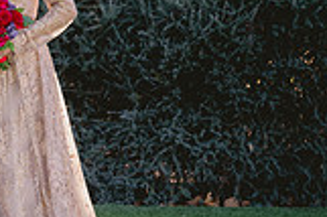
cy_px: 161
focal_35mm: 267
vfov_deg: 5.1
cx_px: -205
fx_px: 2423
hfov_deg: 7.5
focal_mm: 70
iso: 100
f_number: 3.5
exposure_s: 1/125
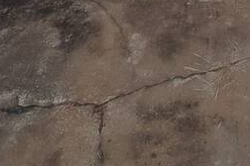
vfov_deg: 15.9
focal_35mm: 58
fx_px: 403
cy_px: -201
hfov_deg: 31.8
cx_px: 252
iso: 50
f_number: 2.2
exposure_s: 1/449
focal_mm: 1.74
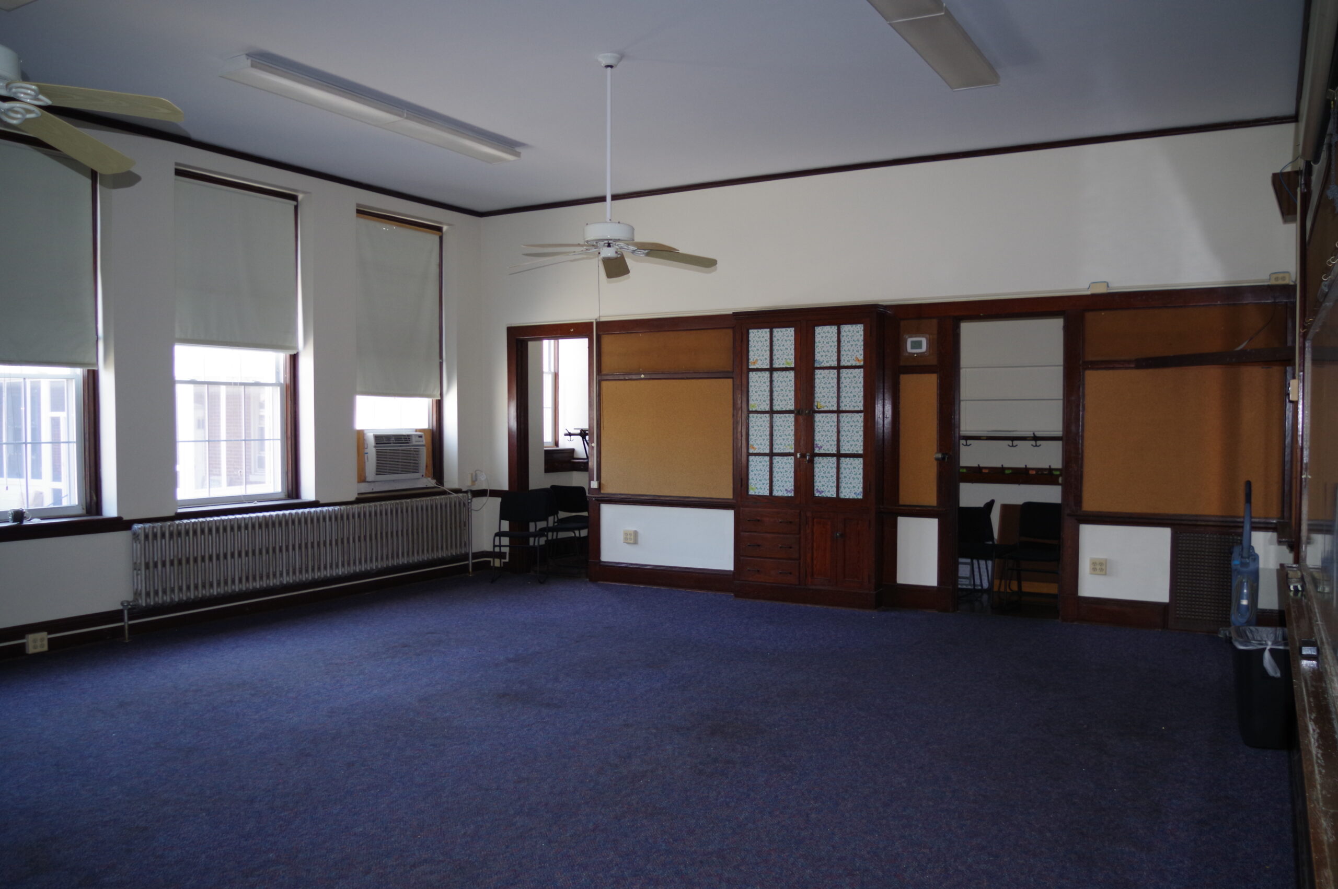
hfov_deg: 67.4
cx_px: 669
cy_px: 444
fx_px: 1003
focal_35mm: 27
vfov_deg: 47.8
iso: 800
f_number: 3.5
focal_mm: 18
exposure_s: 1/50
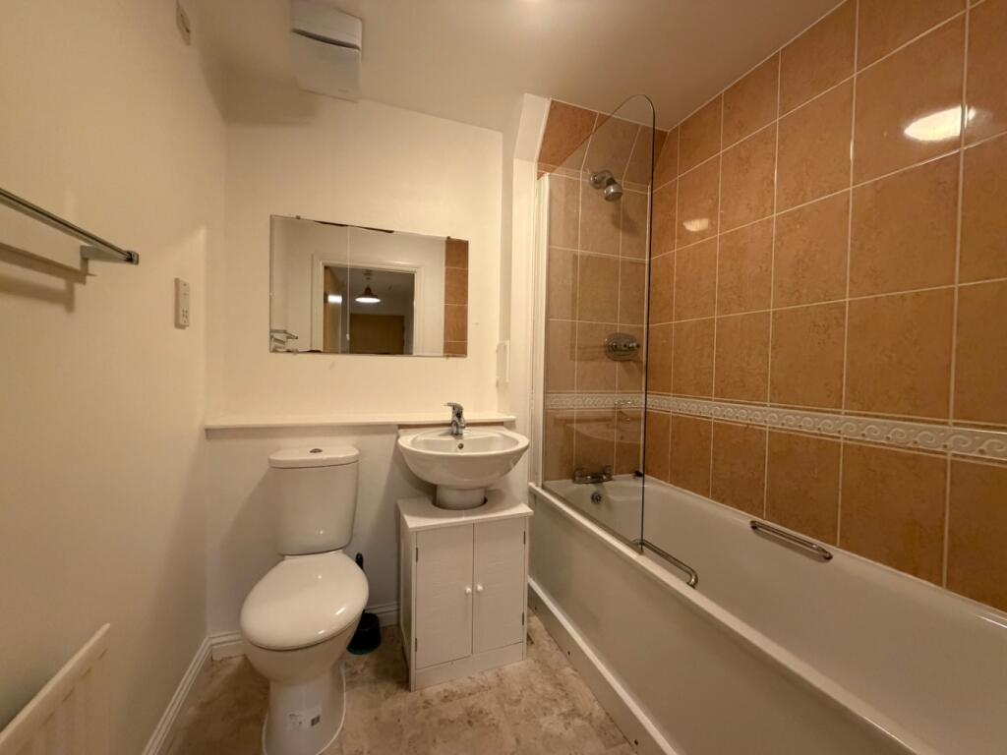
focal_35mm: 14
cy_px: 378
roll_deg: -1.0
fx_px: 407
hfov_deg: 102.1
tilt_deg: -1.5
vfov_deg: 85.7
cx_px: 504
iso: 640
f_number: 2.2
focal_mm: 2.22
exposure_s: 1/50
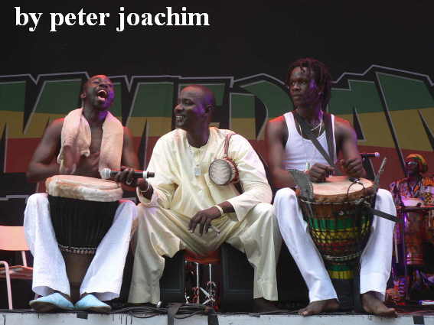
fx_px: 928
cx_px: 217
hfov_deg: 26.3
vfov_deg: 19.9
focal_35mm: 74
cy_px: 162
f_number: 3.2
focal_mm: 12.6
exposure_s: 1/40
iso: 64
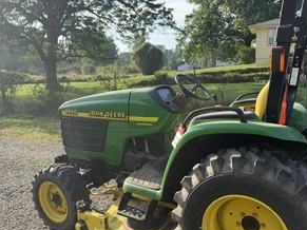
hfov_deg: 55.4
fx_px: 293
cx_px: 159
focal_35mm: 33
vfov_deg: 42.9
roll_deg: -1.1
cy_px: 123
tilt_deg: -7.4
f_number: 1.78
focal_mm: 6.76
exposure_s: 1/2053
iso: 100
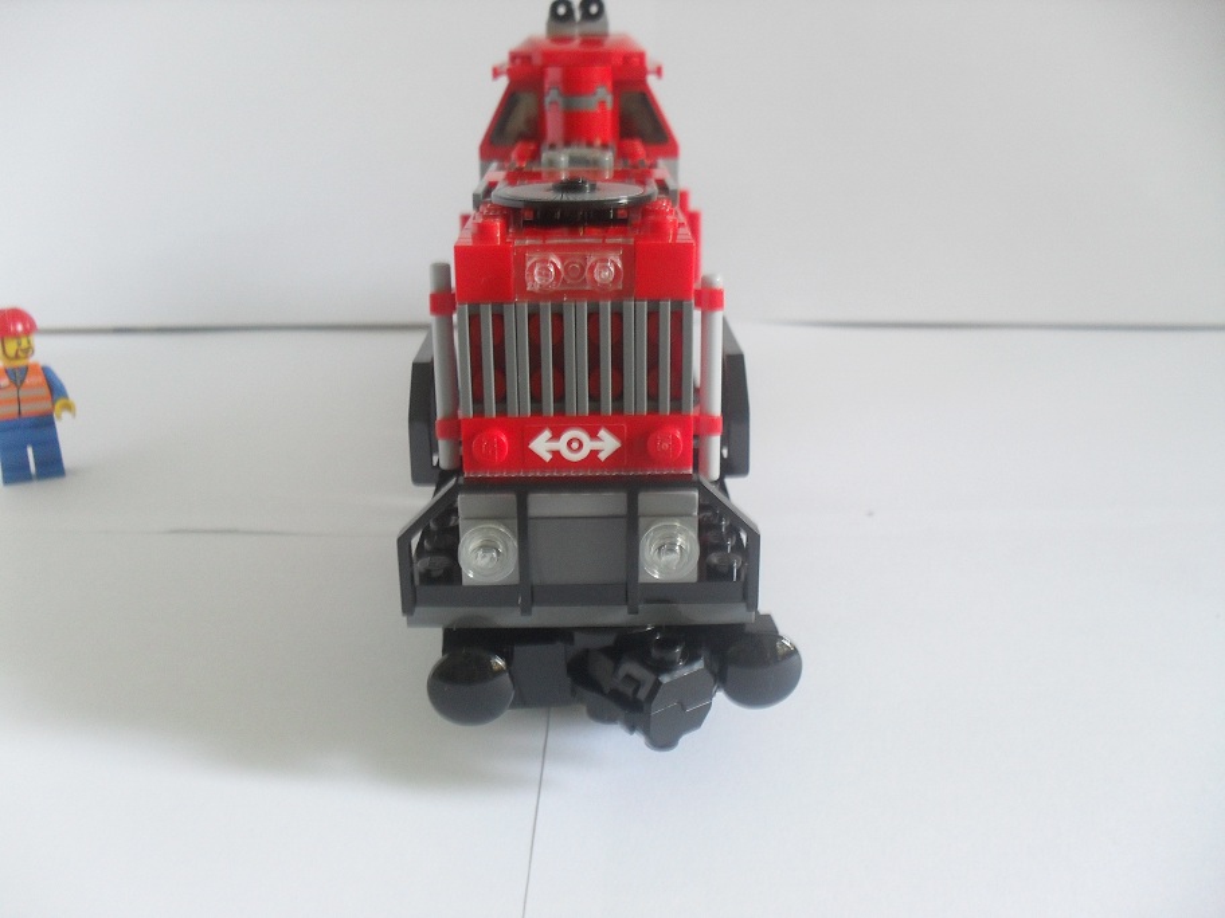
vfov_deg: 40.7
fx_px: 1239
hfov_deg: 52.6
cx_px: 612
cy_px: 459
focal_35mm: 35
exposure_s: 1/6
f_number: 3.2
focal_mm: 6.3
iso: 200
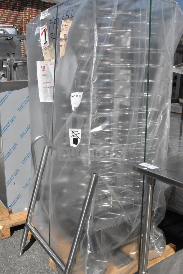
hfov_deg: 38.4
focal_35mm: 34
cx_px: 92
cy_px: 137
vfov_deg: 55.1
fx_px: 263
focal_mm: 23
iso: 6400
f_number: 25
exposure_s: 1/4000
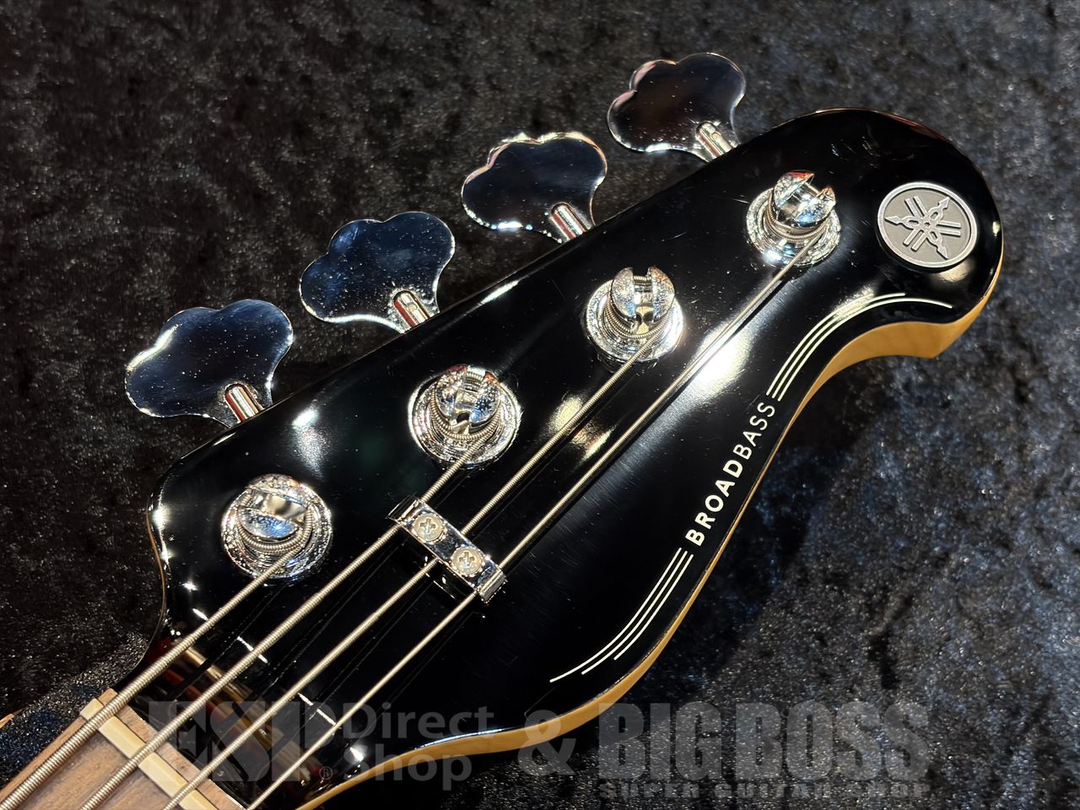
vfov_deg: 28.0
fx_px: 1622
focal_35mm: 52
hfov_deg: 36.8
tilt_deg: -60.1
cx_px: 540
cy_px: 405
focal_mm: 5.96
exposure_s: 1/40
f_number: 1.6
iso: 160
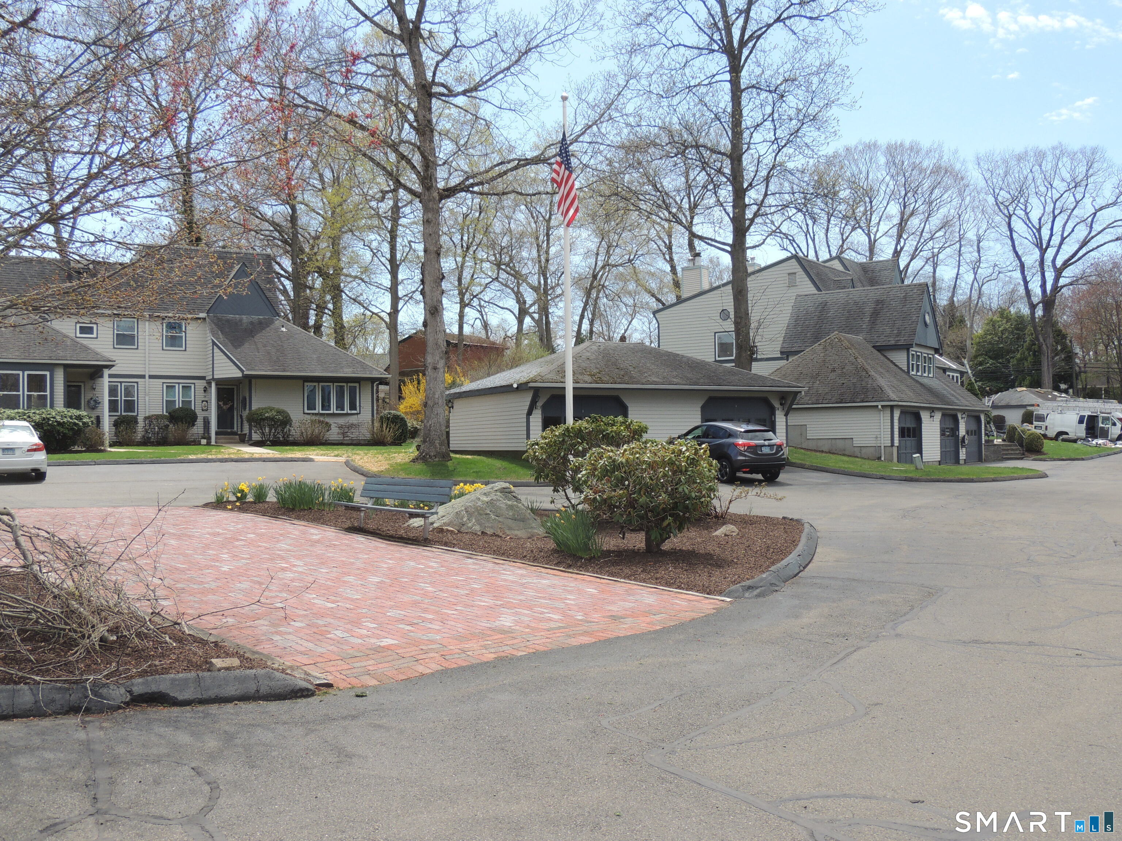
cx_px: 561
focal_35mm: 33
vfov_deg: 42.9
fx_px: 1070
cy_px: 420
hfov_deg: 55.4
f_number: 3.2
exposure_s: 1/1000
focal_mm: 5.8
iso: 100
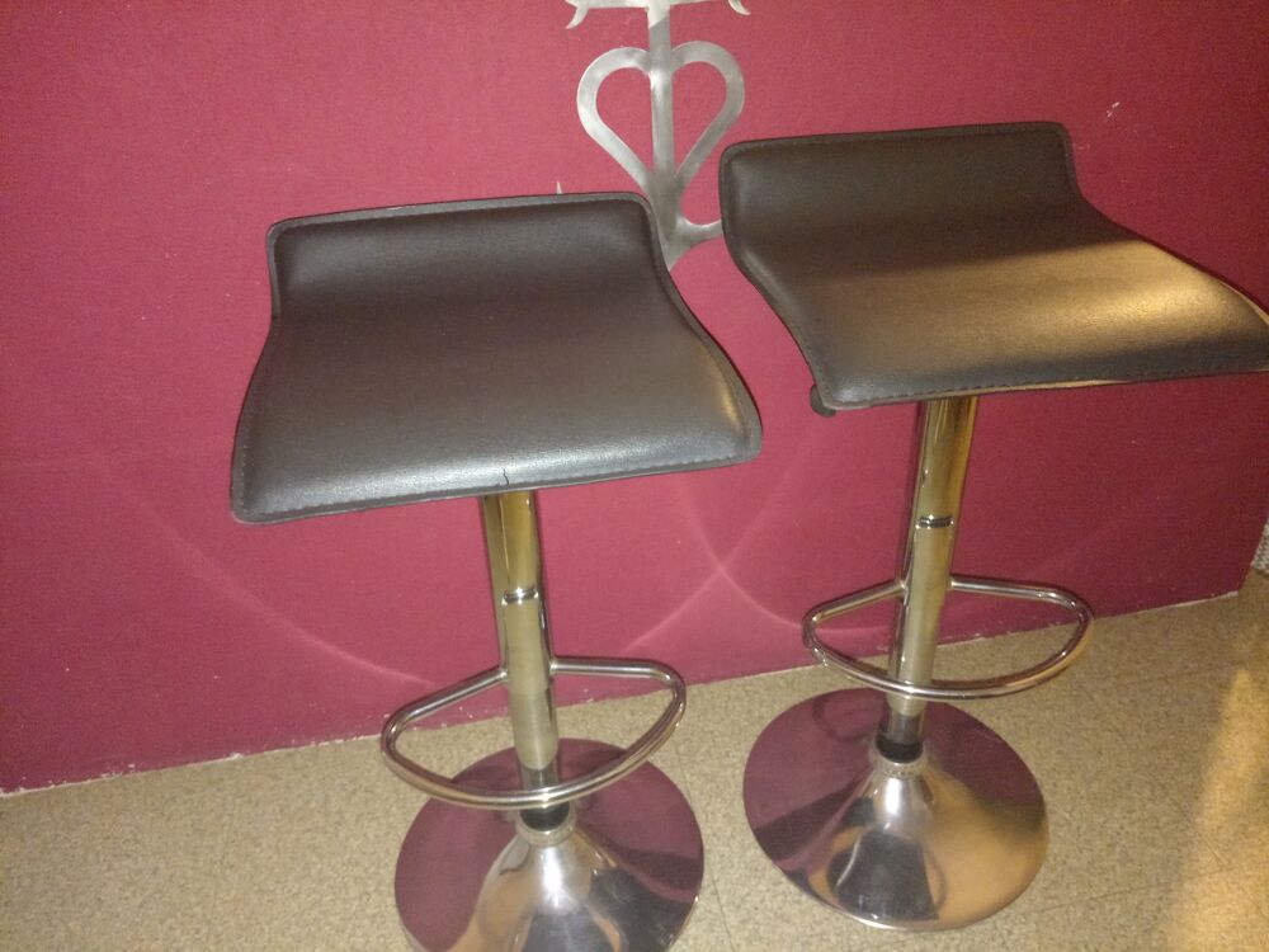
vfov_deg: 53.1
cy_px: 476
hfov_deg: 67.3
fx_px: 953
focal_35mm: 26
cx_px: 634
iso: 1671
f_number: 1.8
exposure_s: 1/20
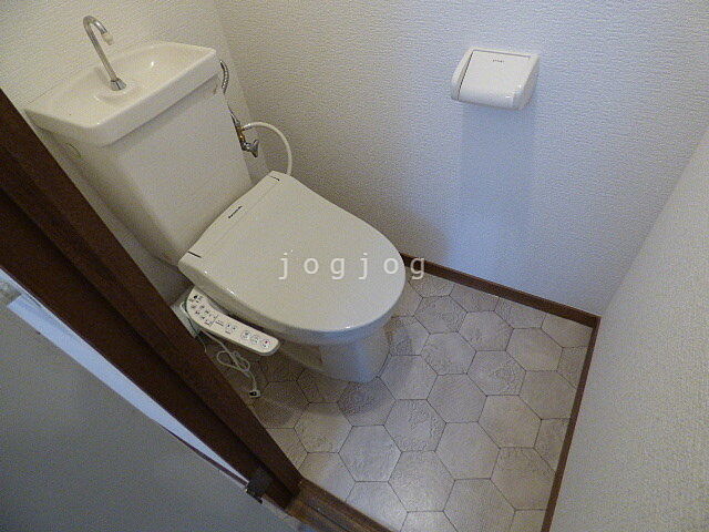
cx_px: 354
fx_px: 410
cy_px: 266
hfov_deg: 81.7
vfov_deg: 66.0
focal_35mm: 20
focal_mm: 3.58
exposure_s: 1/50
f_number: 2.8
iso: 400
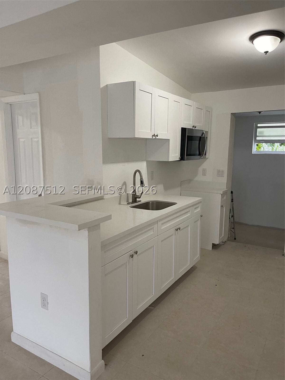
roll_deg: +2.5
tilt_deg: -10.2
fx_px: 285
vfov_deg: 67.3
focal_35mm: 26
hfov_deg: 53.1
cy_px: 190
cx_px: 142
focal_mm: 5.1
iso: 160
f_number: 1.6
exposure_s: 1/60
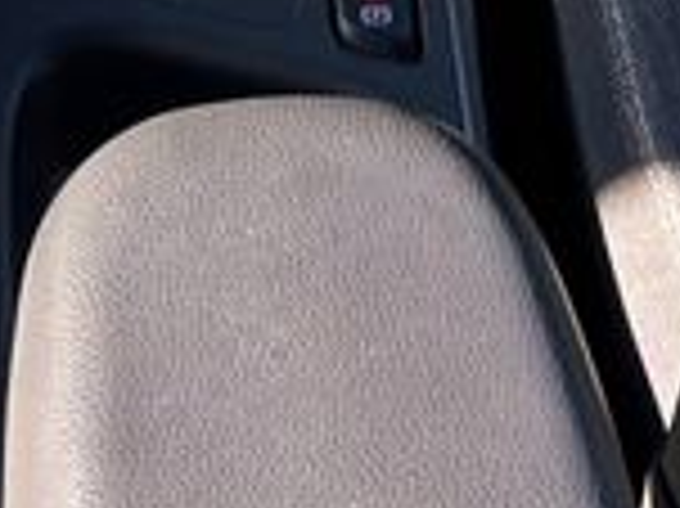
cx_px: 140
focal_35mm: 176
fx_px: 3455
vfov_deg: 7.3
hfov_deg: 11.2
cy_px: -1097
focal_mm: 5.96
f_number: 1.6
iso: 32
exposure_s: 1/100
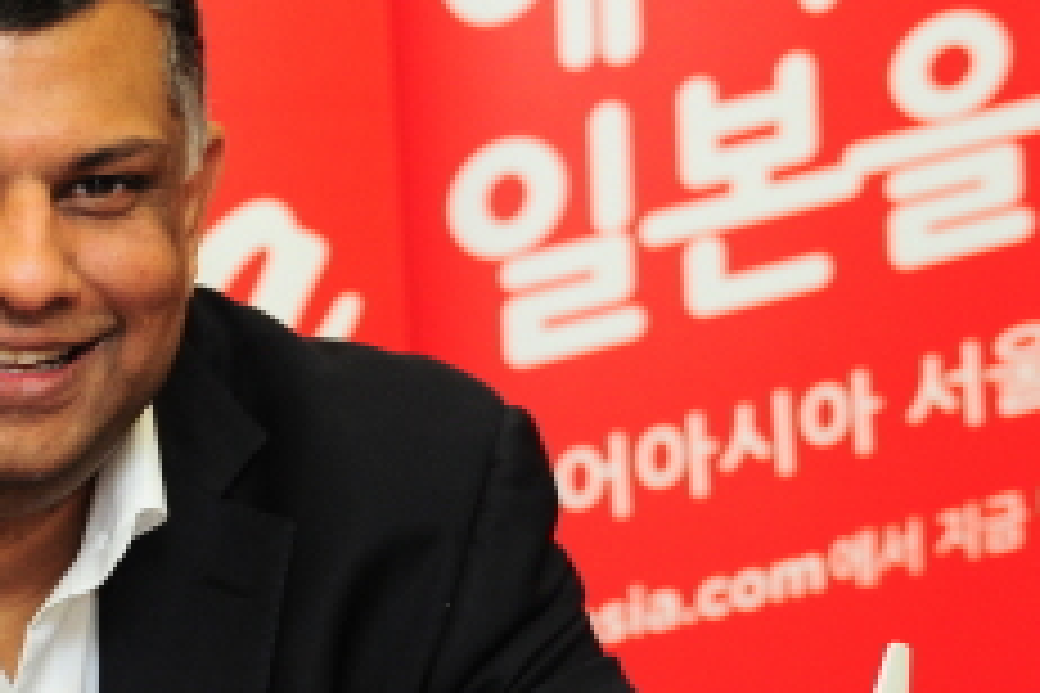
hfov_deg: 6.7
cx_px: 113
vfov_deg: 4.4
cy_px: 508
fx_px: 8926
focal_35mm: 309
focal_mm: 110
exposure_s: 1/125
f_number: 5
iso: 1600
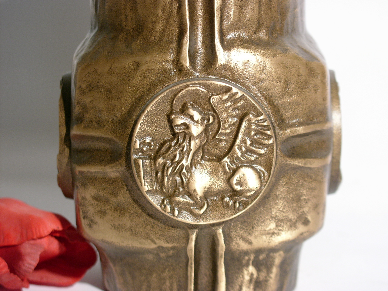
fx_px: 1009
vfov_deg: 16.4
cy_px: 146
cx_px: 194
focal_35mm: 90
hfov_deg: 21.8
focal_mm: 22.5
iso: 100
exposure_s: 1/80
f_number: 3.2
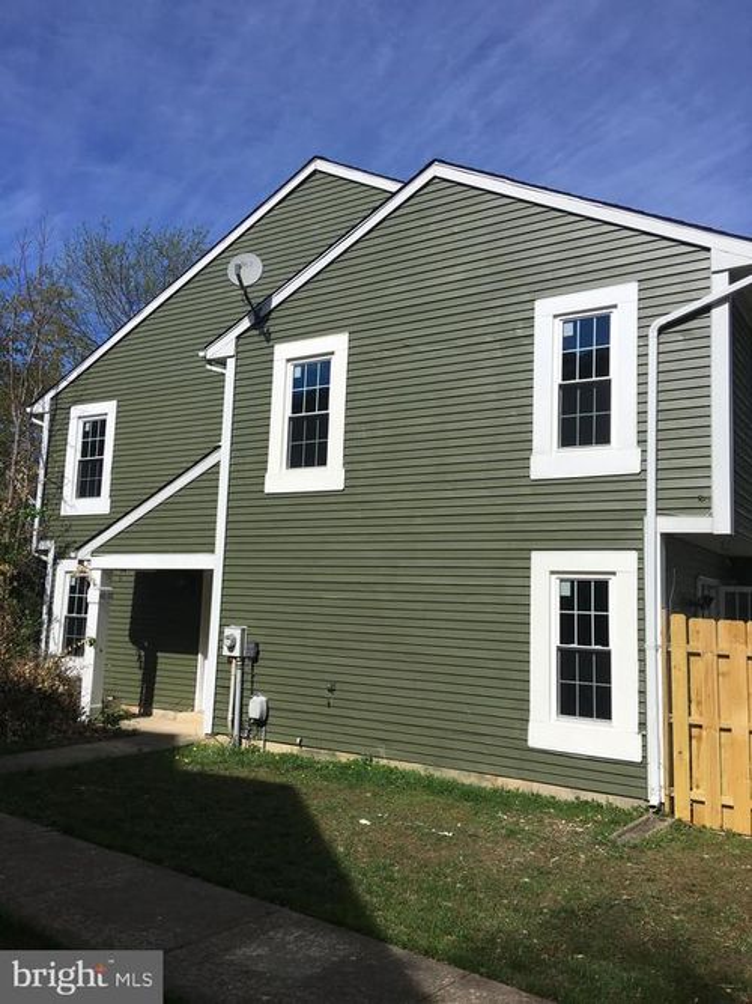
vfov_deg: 61.7
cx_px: 376
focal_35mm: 29
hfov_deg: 48.2
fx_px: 840
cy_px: 502
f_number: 2.2
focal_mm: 4.15
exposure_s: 1/3077
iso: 25
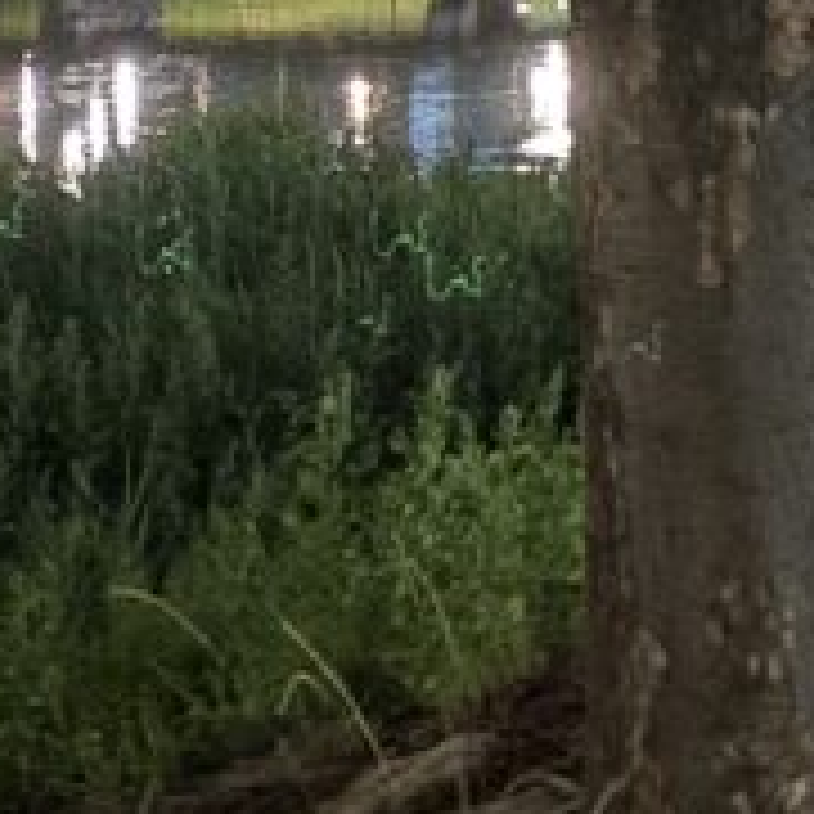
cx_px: 265
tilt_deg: -1.6
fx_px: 3459
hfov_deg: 13.4
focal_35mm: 130
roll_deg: -0.6
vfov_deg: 13.1
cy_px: -108
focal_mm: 5.96
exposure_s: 1/2
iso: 1000
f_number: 1.6
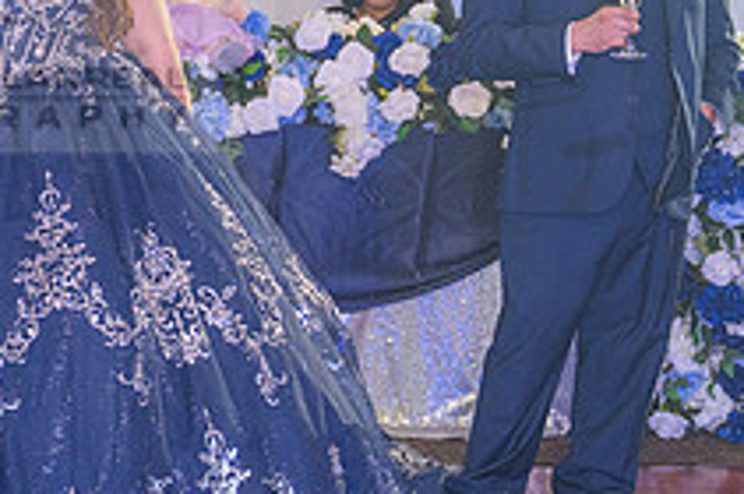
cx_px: -81
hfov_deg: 14.8
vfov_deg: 10.1
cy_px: 69
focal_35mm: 135
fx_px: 2786
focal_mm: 49
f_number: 2.8
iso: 1250
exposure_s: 1/200
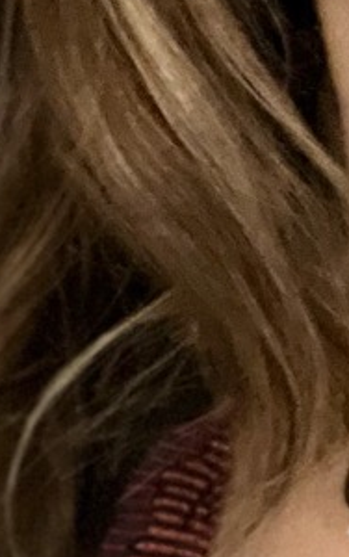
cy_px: -319
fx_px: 2263
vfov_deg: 13.1
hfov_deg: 8.6
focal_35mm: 149
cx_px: 536
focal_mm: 2.71
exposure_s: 1/30
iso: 800
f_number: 2.2
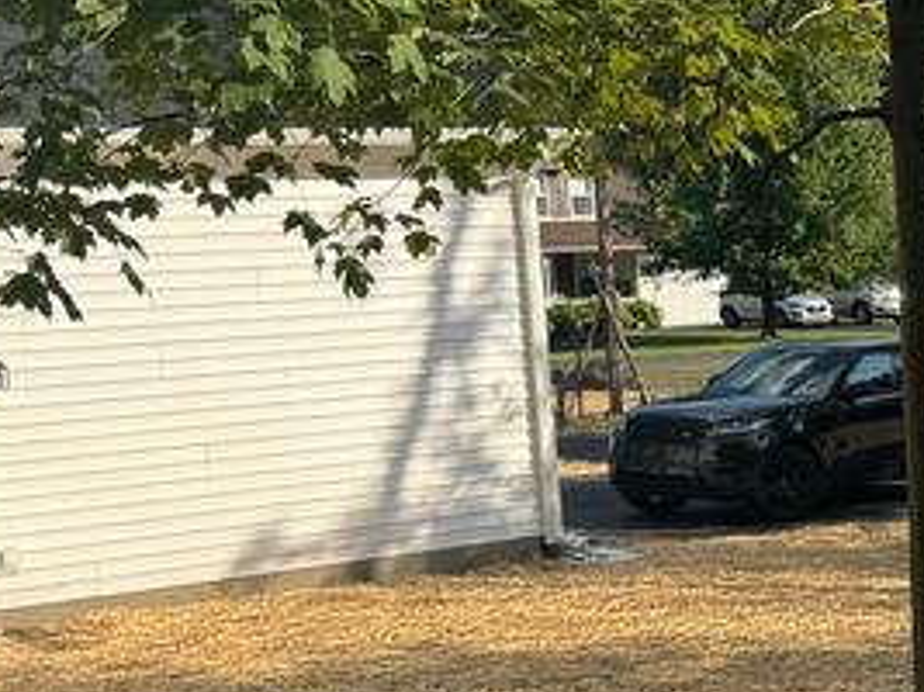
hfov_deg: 19.0
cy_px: 519
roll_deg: +1.5
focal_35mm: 92
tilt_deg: -7.3
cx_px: 1336
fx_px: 2455
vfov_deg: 16.0
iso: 80
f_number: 1.78
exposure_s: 1/2331
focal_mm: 6.76
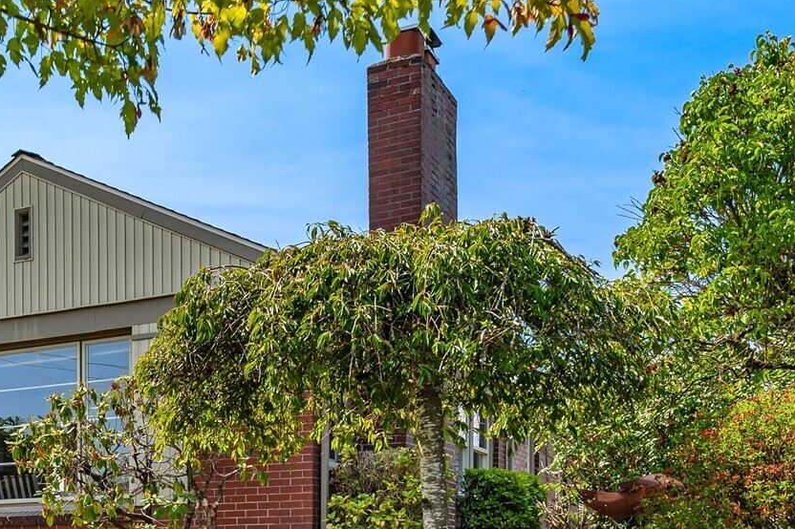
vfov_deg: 25.9
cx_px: 65
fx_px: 1126
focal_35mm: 51
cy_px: 443
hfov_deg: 36.3
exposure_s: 1/800
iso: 200
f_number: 8
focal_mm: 17
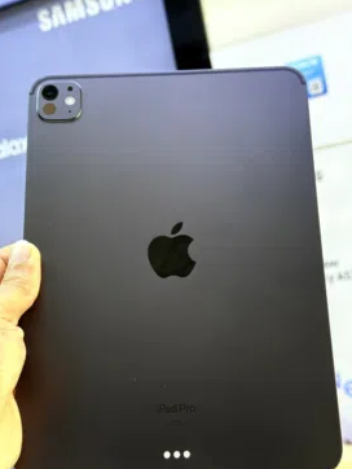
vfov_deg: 36.1
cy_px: 238
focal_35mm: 53
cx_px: 168
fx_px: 718
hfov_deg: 27.6
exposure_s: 1/184
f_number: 1.78
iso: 100
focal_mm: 6.76
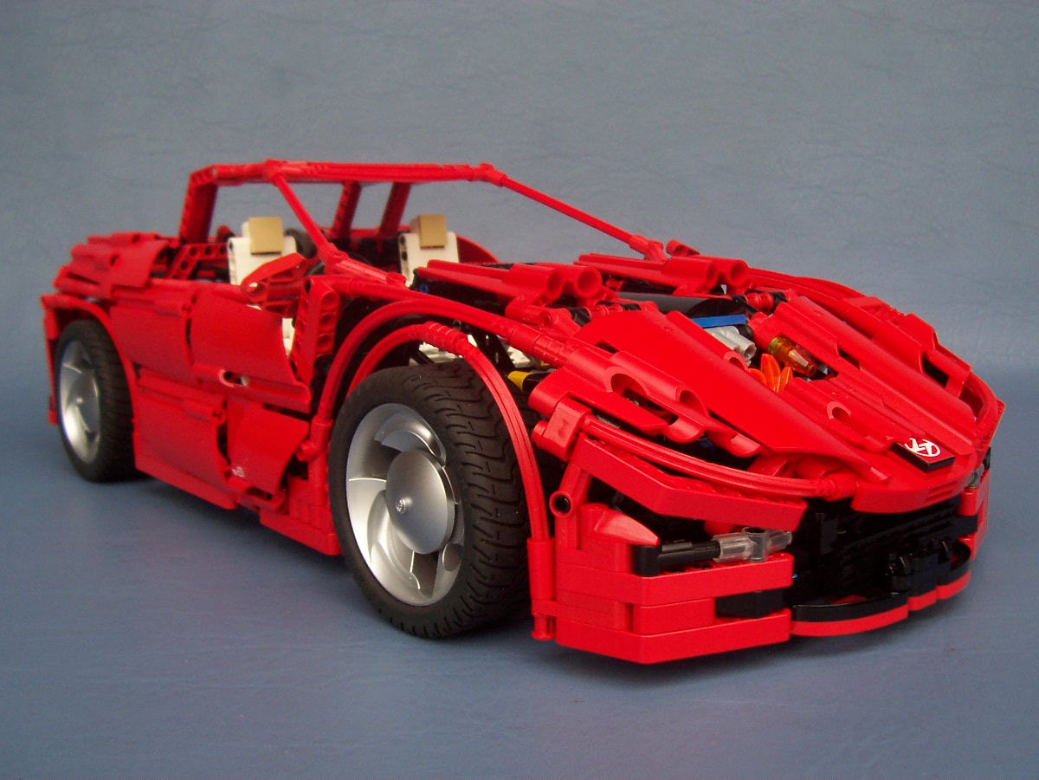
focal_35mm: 37
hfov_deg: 50.1
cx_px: 520
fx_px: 1111
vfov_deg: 38.7
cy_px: 390
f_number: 2.8
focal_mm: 5.6
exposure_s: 1/350
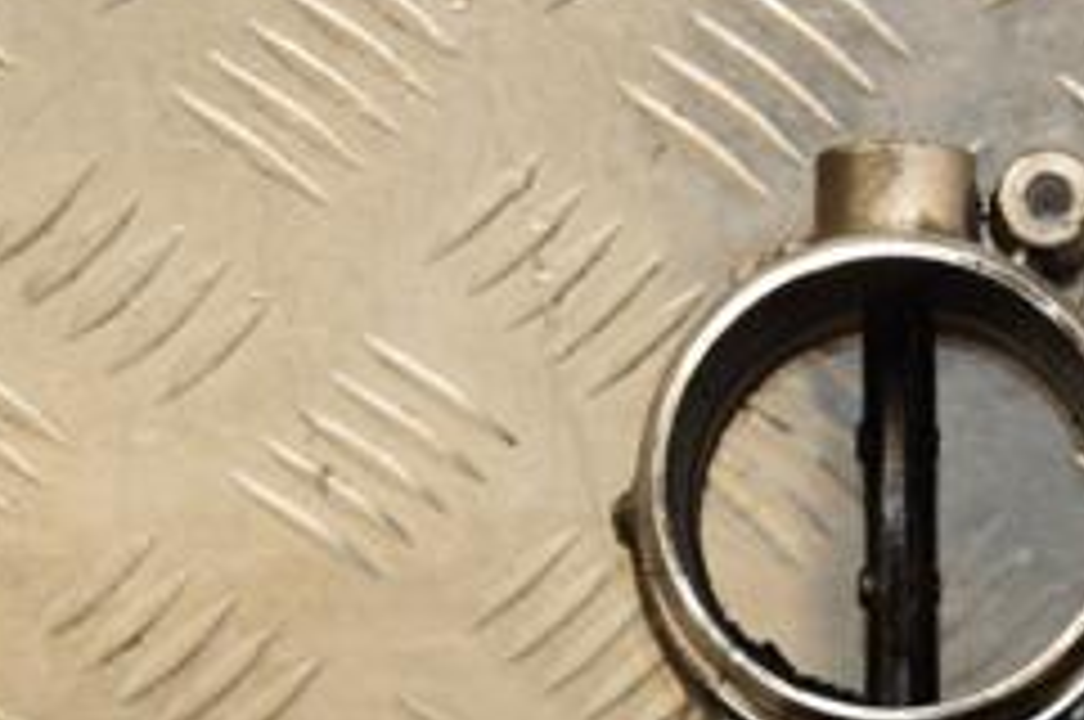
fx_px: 6525
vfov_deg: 6.3
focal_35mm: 217
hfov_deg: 9.4
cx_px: 1246
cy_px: 693
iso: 800
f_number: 6.3
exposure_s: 1/200
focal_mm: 58
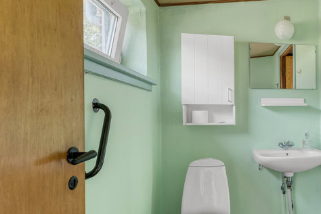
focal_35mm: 27
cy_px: 122
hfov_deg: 60.5
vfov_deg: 47.8
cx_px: 268
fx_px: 241
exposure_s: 1/15
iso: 400
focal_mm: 16
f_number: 7.1
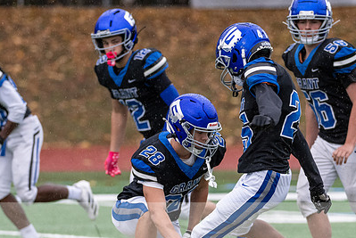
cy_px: 134
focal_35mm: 562
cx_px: 208
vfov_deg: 2.5
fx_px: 5564
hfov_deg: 3.7
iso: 2800
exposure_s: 1/1000
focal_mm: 250
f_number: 4
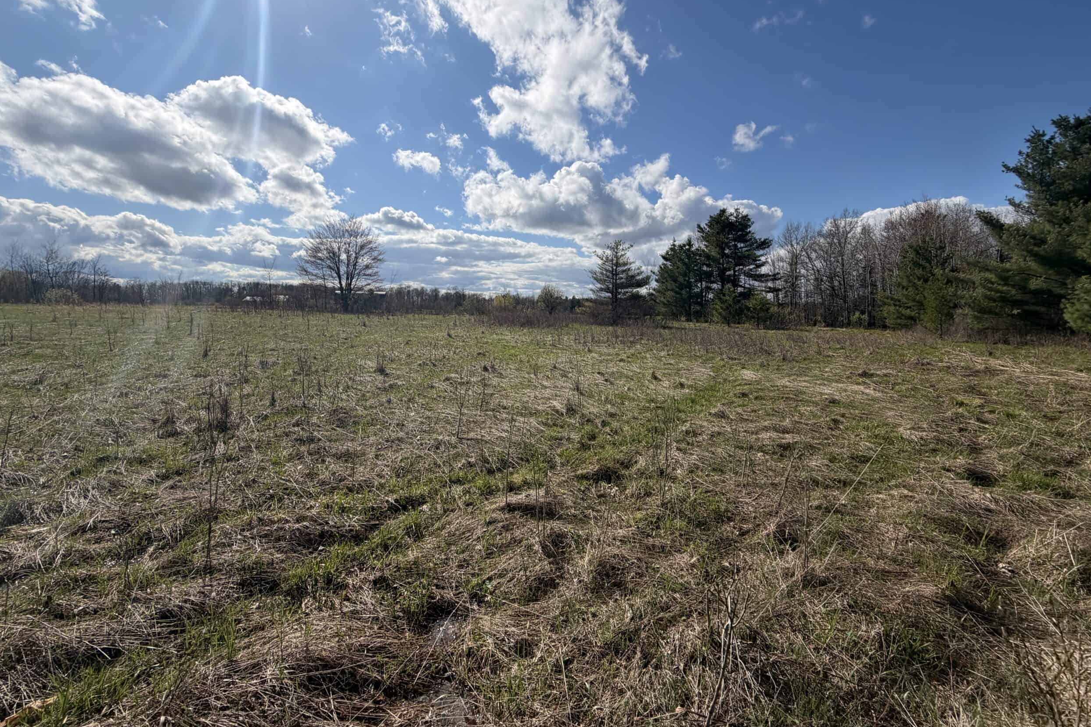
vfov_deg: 76.9
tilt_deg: +1.7
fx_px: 455
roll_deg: +0.5
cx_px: 555
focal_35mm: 15
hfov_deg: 100.4
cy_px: 313
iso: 20
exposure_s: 1/1534
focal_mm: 2.22
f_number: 2.2
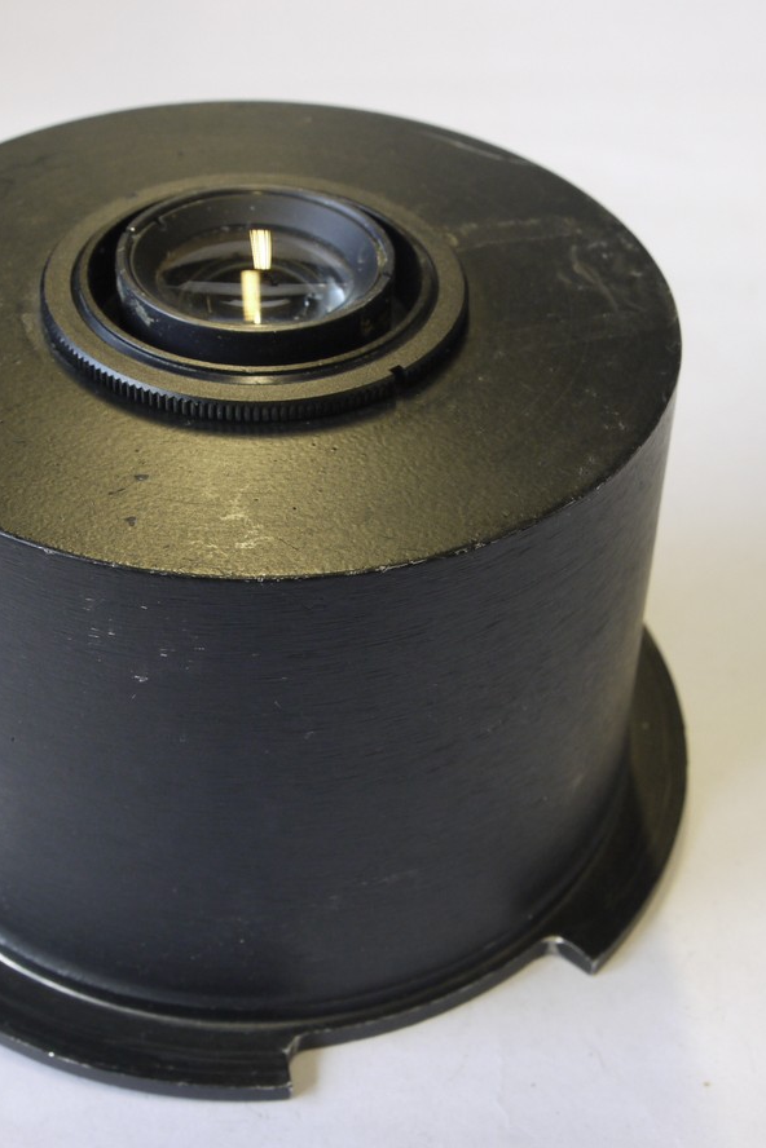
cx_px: 334
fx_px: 1883
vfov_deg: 33.9
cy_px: 571
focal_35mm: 59
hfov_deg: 23.0
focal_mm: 21
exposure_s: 1/20
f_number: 9
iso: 400
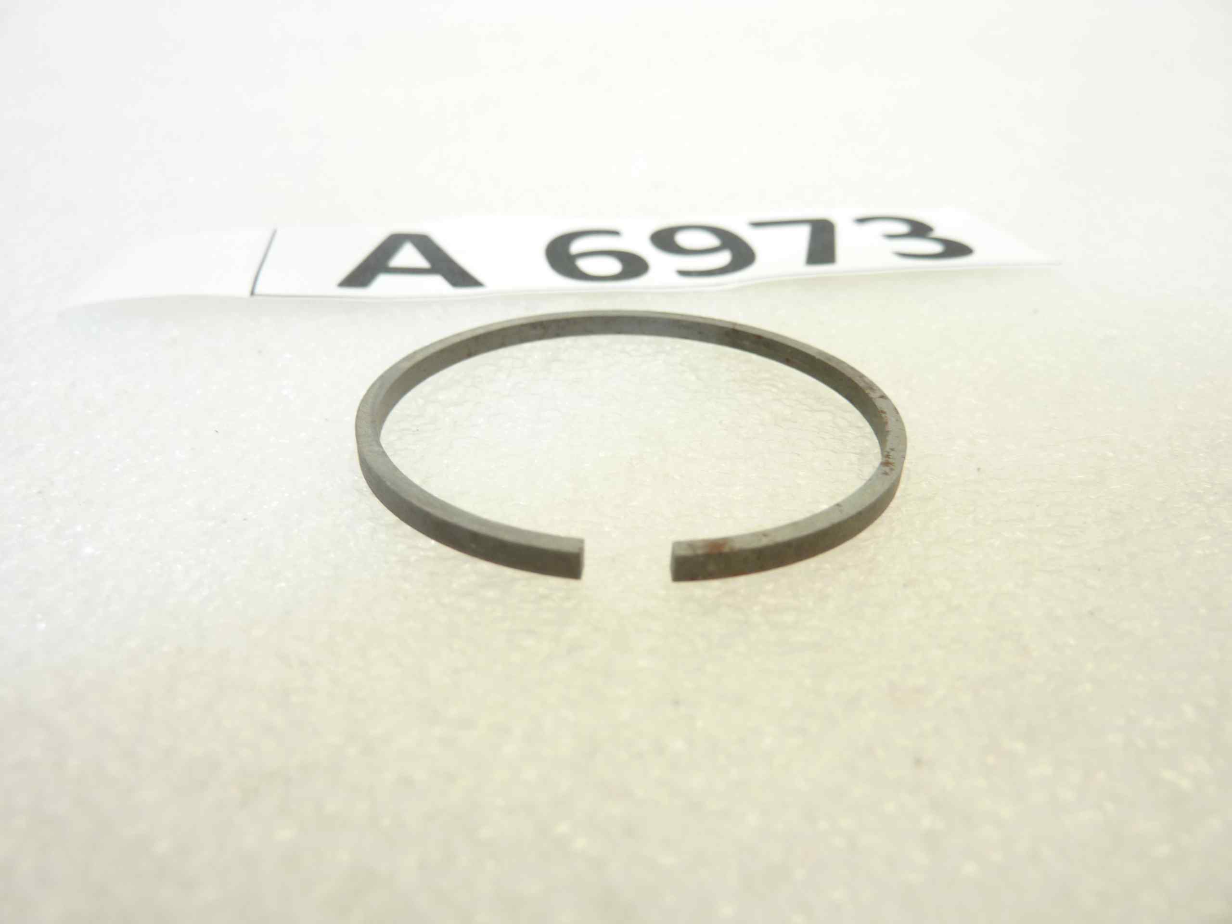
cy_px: 462
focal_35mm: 25
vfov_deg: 54.9
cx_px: 616
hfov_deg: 69.4
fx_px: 890
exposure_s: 1/20
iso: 80
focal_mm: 4.1
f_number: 3.3
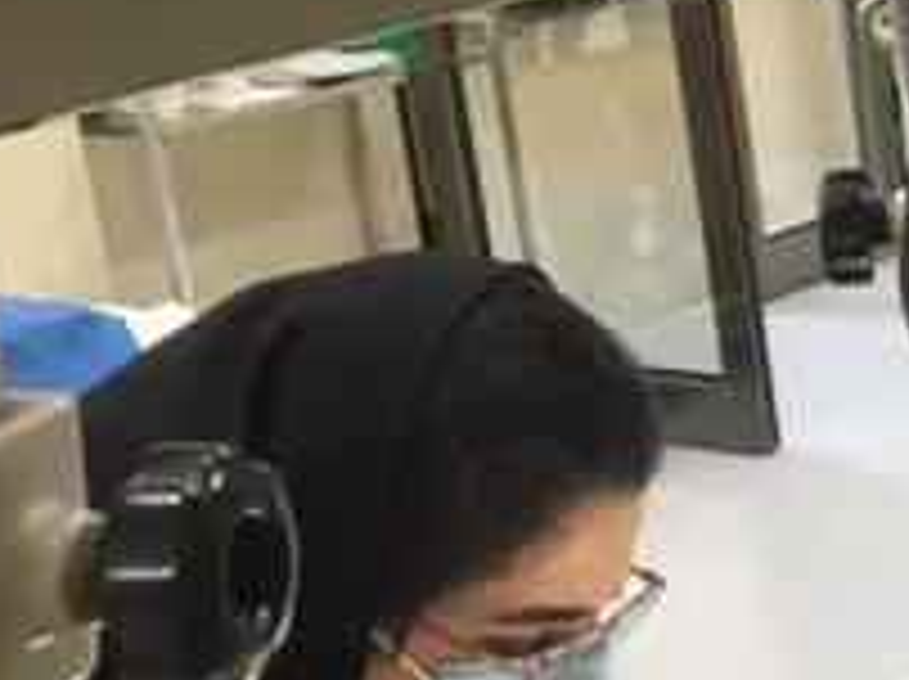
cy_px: 293
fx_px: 2413
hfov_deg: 18.7
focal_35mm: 92
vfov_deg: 16.0
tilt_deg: -15.1
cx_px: 1386
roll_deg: +4.6
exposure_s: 1/33
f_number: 2.2
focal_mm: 4.15
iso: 64
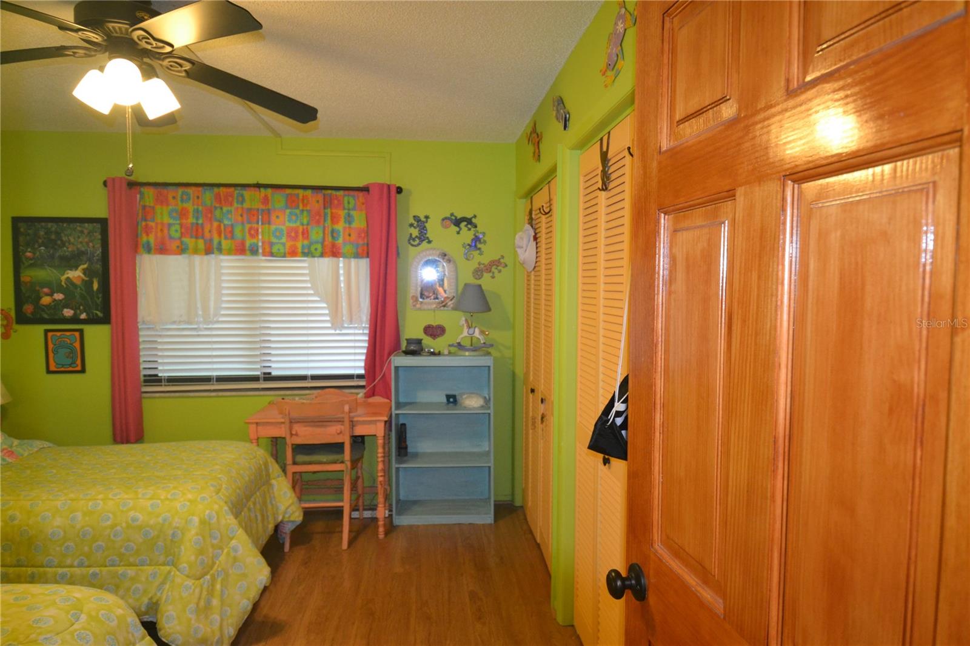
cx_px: 485
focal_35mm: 21
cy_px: 323
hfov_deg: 81.2
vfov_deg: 59.5
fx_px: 566
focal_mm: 14
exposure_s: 1/60
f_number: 4
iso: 1400
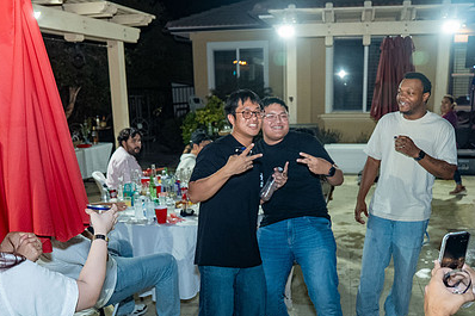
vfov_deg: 37.3
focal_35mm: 35
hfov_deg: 54.4
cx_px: 261
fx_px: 462
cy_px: 220
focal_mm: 24
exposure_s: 1/100
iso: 1600
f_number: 3.2
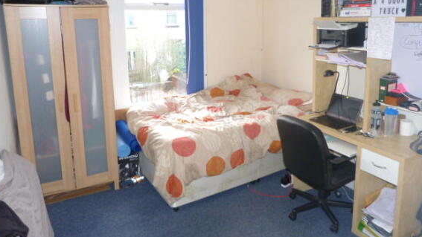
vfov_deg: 40.9
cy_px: 78
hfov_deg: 67.9
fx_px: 313
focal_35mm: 28
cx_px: 210
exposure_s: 1/60
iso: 125
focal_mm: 4.5
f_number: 2.8
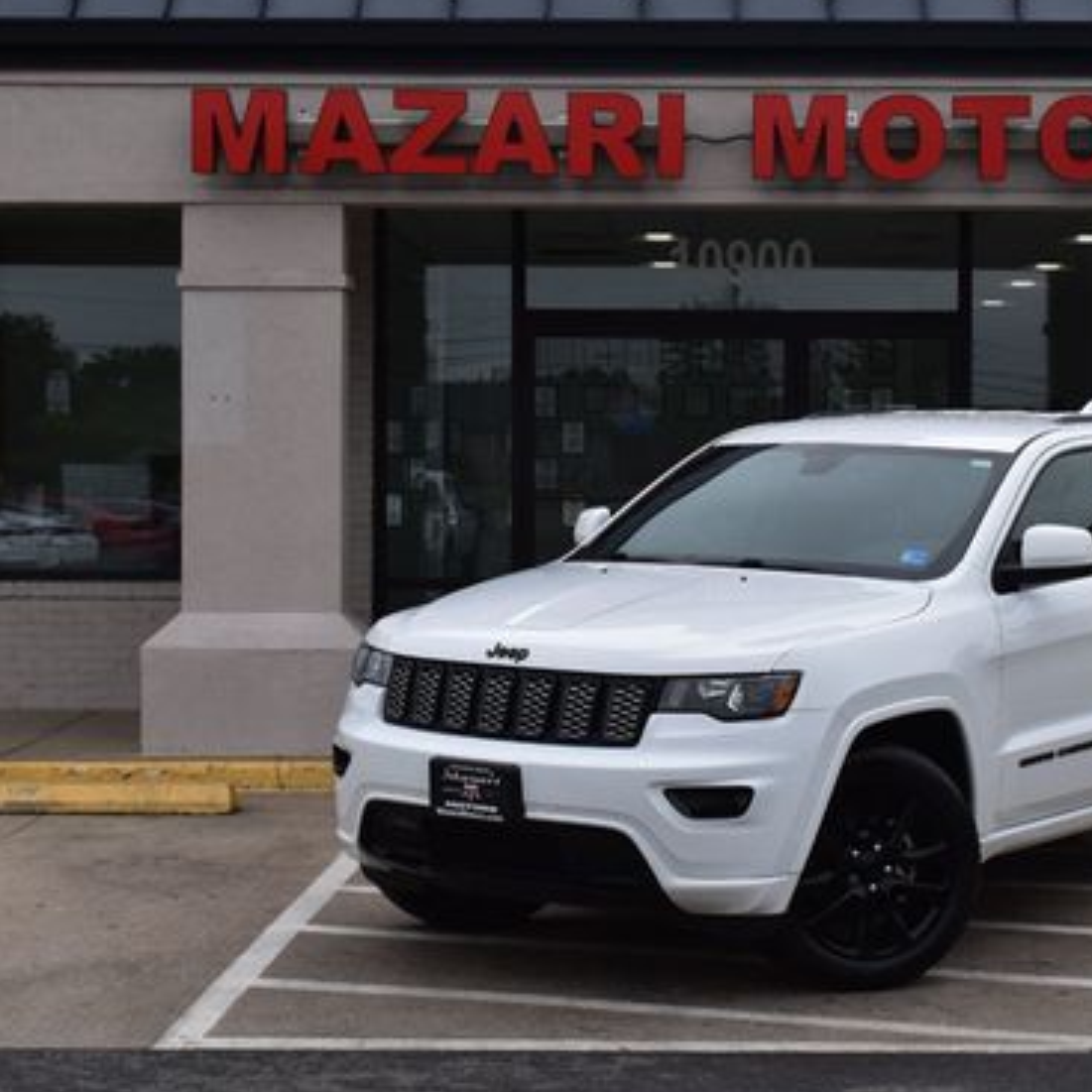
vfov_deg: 22.3
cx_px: 750
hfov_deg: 22.2
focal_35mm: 78
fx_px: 2775
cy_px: 545
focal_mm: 35
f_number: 11
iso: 400
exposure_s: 1/500
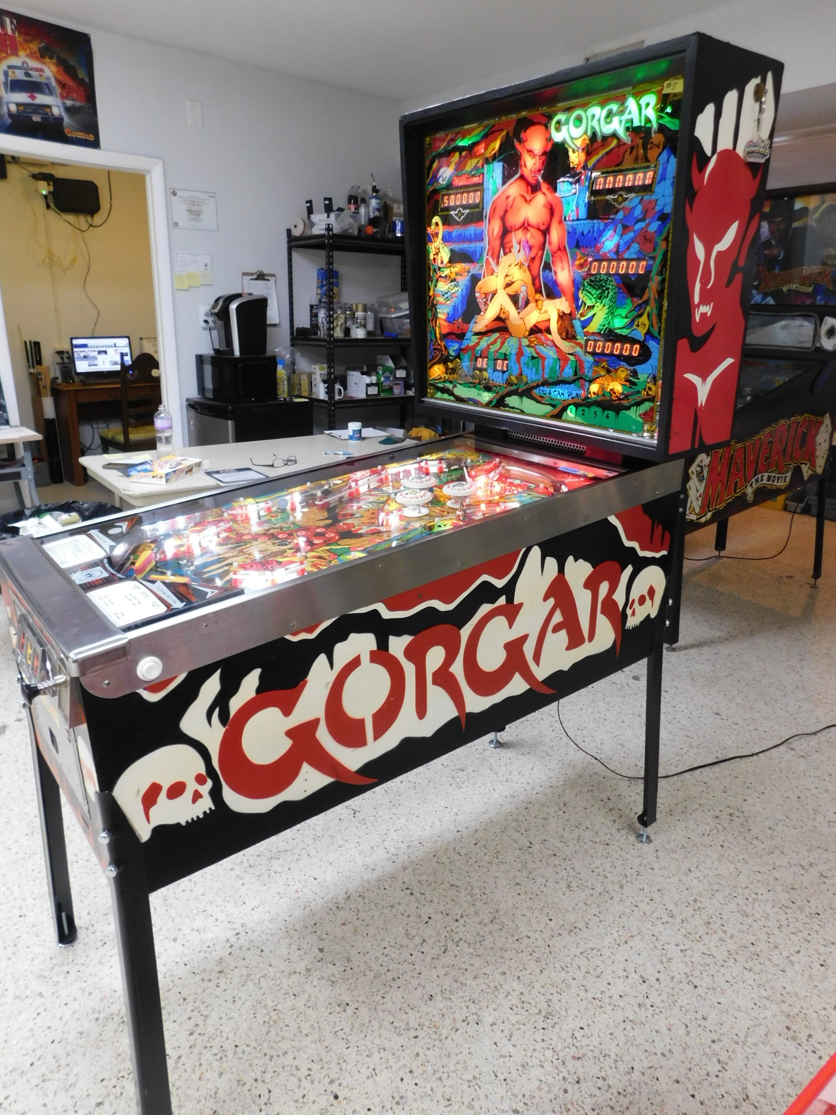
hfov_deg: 58.9
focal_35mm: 23
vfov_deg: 73.9
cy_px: 558
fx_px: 741
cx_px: 418
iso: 280
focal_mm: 4
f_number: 3
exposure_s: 1/30
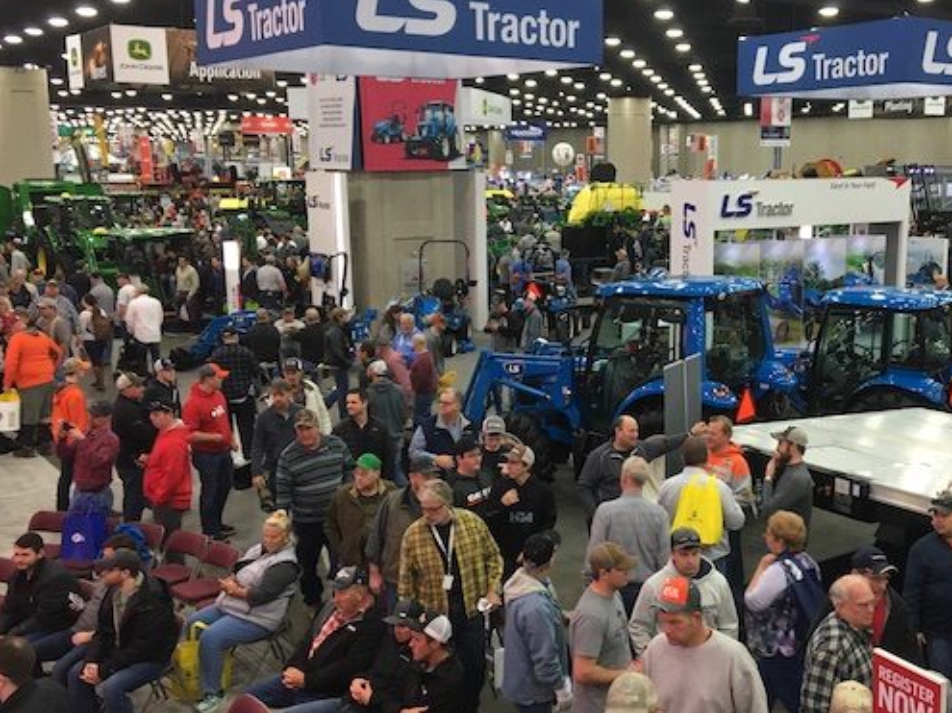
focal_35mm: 41
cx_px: 608
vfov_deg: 35.1
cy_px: 364
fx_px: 1127
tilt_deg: -10.5
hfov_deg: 45.3
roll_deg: -0.3
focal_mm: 4.15
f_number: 2.2
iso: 64
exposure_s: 1/30
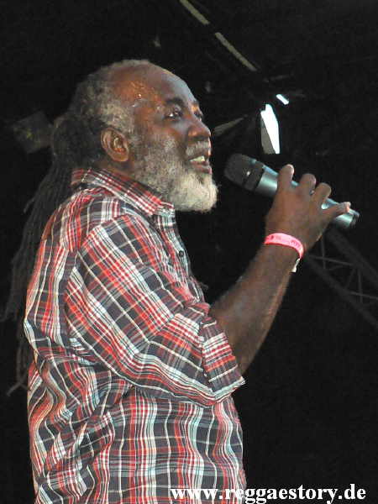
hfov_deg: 28.6
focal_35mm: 51
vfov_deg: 37.5
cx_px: 189
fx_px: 743
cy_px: 252
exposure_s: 1/60
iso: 400
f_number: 2.8
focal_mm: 8.8
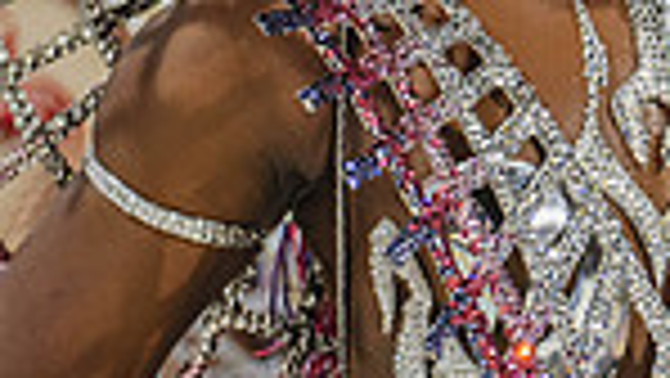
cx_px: 1088
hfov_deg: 3.9
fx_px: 9776
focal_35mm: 550
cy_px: -392
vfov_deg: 2.2
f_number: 5
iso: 2500
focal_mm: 135
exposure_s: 1/160
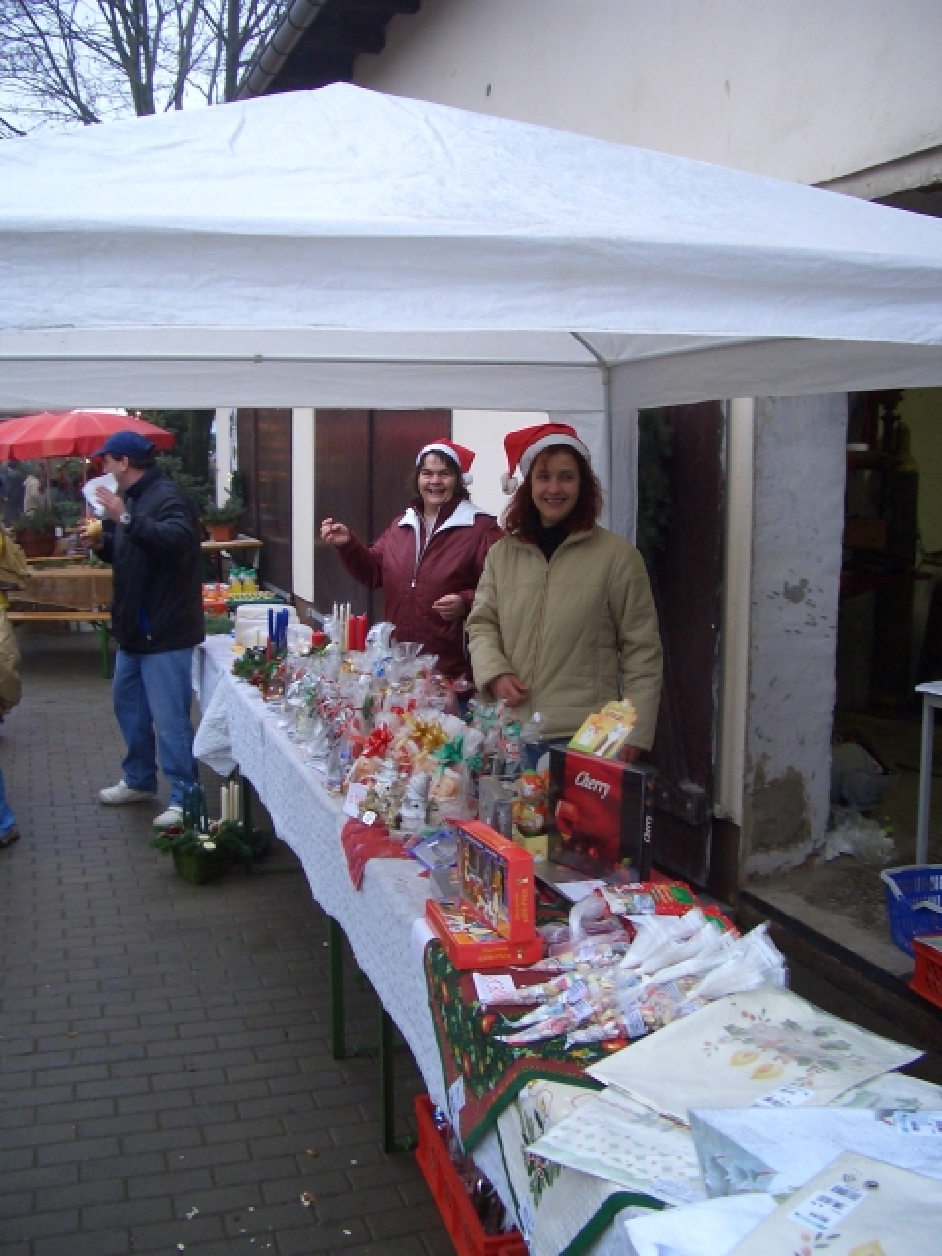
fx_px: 1270
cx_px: 471
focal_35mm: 35
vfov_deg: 52.6
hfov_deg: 40.7
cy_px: 628
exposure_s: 1/50
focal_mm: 5.8
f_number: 2.6
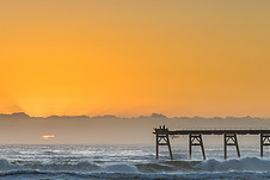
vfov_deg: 7.9
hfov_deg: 11.8
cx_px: 46
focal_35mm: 174
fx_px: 1306
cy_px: 107
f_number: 8
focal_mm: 65
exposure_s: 1/30
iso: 200
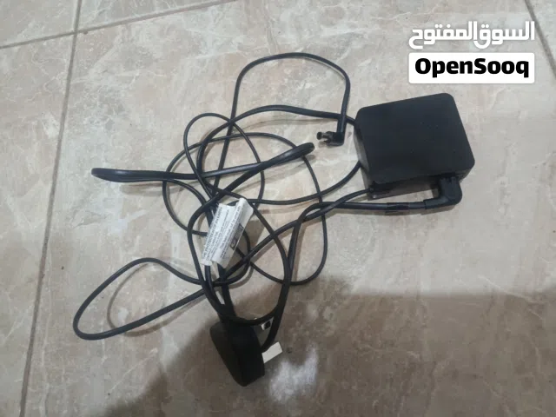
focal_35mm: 23
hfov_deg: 73.9
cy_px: 208
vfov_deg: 58.9
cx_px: 278
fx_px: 369
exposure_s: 1/33.3
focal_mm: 5.25
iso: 3437
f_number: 1.75
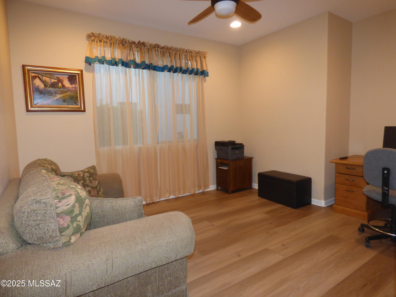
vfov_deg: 66.0
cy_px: 148
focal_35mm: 20
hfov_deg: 81.7
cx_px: 198
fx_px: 229
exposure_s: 1/60
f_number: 2.8
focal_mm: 3.58
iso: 320
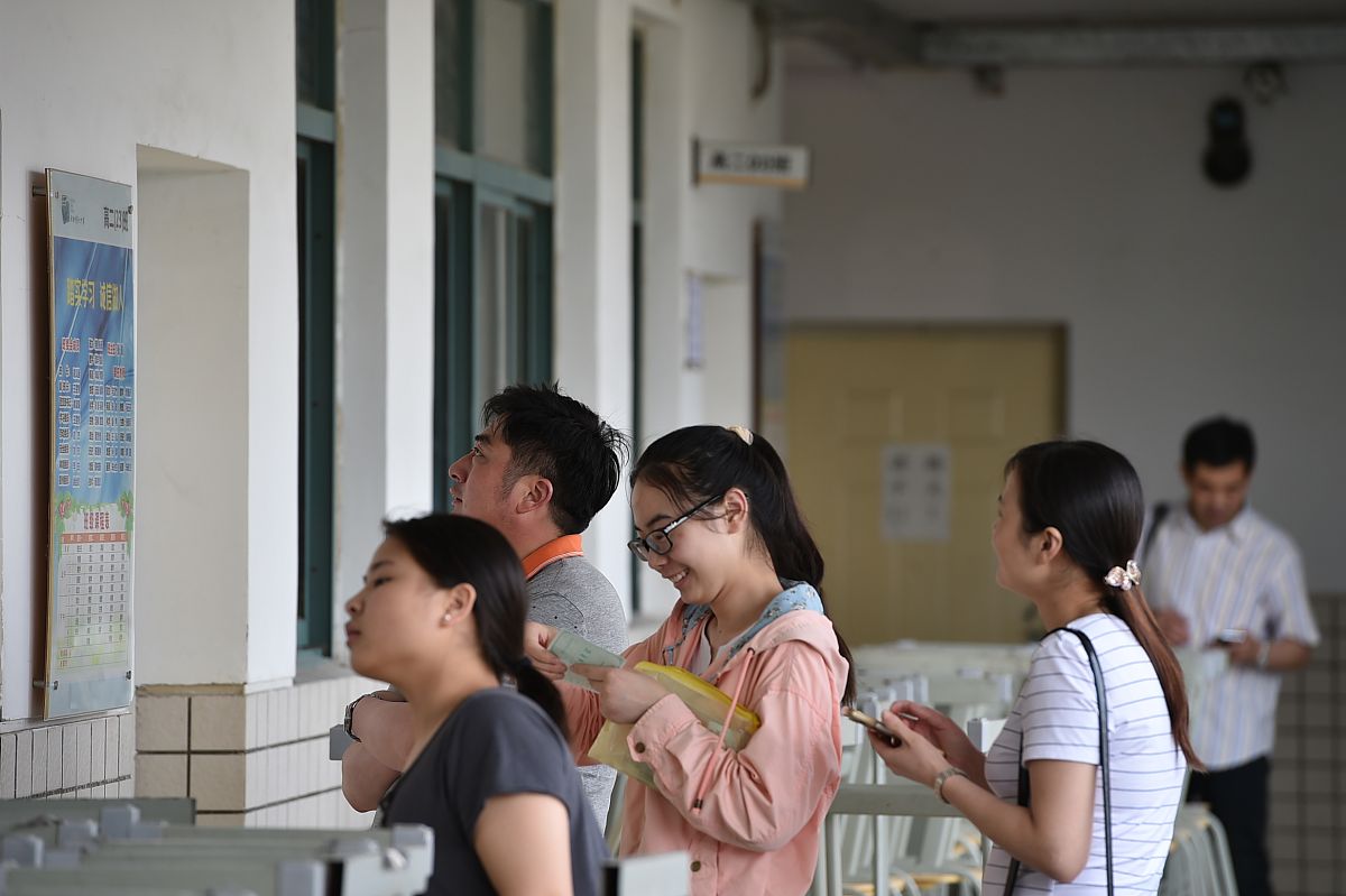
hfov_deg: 10.3
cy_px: 448
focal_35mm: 200
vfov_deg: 6.9
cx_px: 673
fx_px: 7474
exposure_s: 1/200
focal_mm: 200
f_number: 4.5
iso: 200
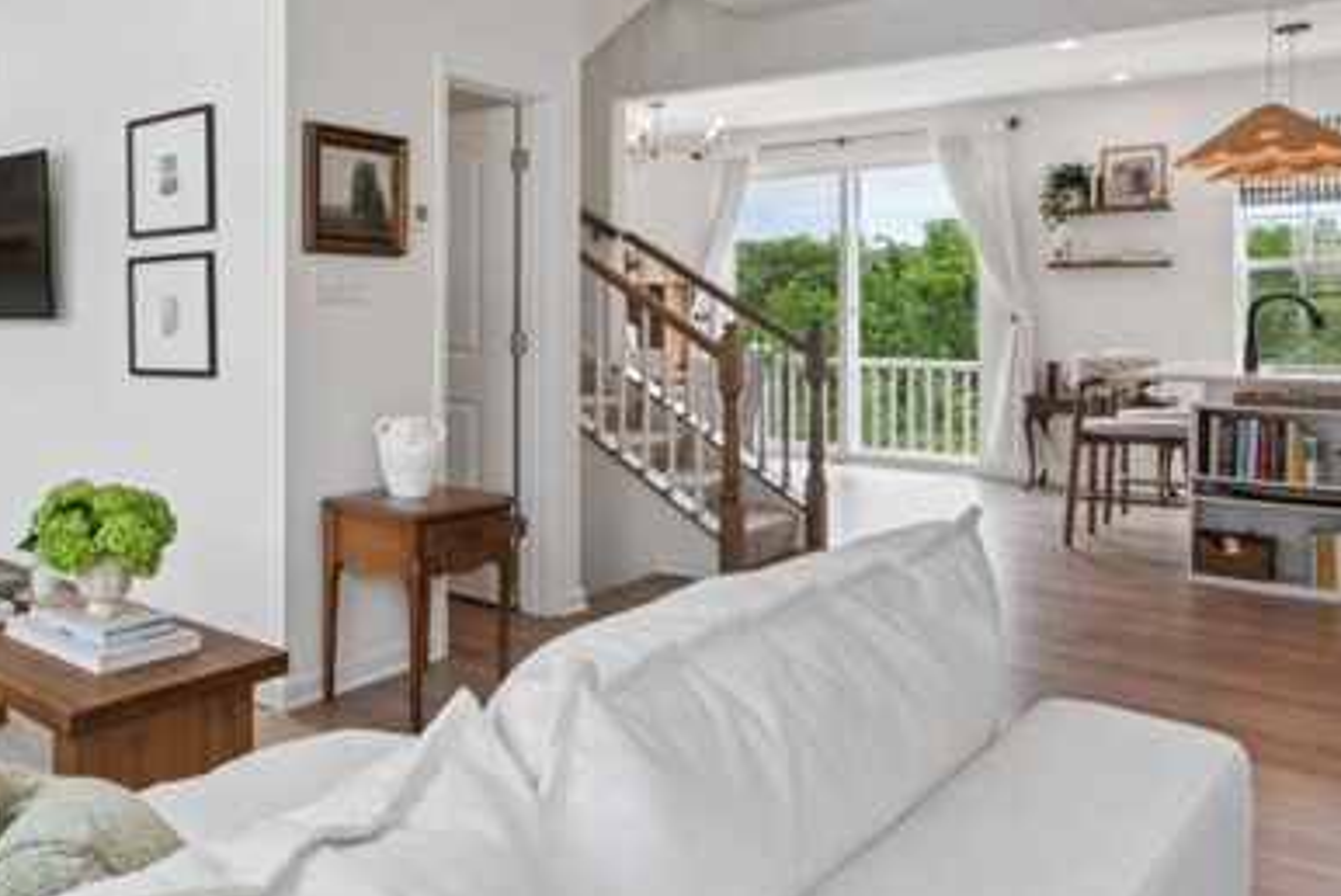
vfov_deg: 44.5
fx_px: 1081
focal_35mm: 29
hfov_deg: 54.0
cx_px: 94
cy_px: 313
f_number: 11
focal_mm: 14
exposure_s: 1/8
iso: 50
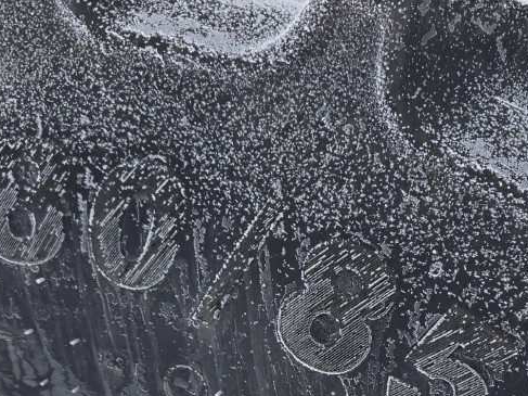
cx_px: 350
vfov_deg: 20.9
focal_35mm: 68
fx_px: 1037
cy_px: 394
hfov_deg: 28.4
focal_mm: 5.4
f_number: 1.8
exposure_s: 1/548
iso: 25
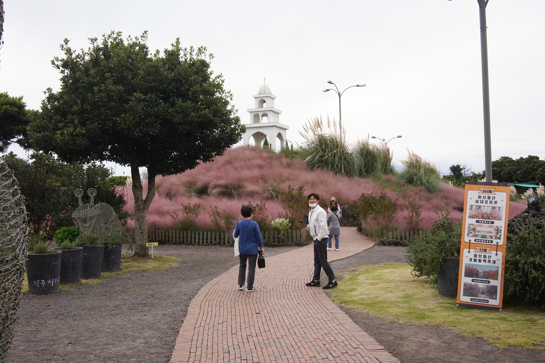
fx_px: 530
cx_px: 272
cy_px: 182
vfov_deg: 37.9
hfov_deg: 54.4
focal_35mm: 35
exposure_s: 1/100
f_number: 13
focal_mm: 35
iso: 400
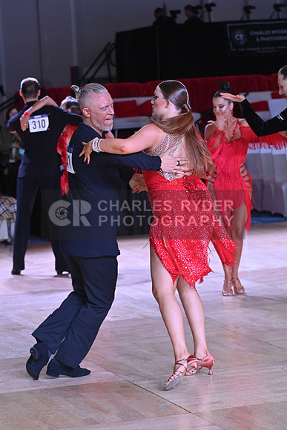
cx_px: 144
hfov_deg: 11.0
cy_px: 215
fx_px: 1494
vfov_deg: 16.4
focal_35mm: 125
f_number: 6.3
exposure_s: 1/200
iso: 1600
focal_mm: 125
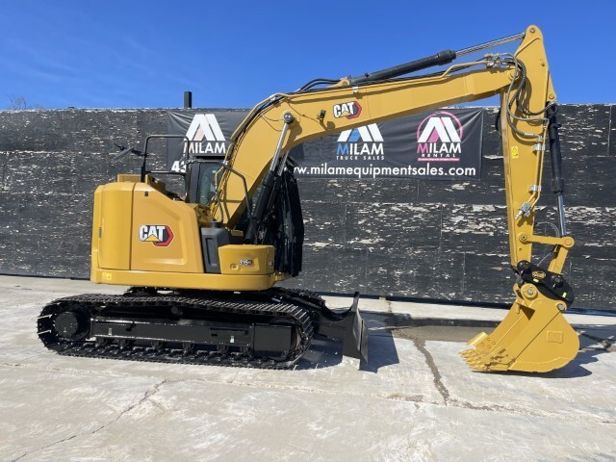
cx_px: 308
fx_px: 445
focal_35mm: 25
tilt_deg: +0.3
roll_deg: -2.2
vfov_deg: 54.9
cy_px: 231
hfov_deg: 69.4
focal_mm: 5.1
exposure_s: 1/3165
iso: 50
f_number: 1.6
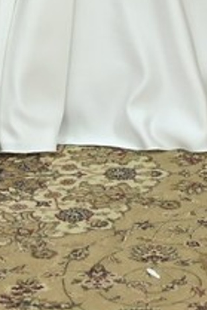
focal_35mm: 135
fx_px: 1163
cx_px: 125
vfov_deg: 13.4
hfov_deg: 10.2
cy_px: -277
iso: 1000
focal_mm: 33
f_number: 4
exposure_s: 1/160
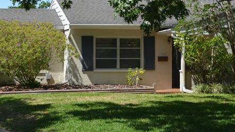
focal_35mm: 102
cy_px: 84
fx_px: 636
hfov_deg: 20.9
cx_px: 102
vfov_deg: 11.9
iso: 400
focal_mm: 28
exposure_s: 1/1600
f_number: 5.6
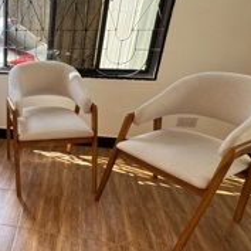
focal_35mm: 35
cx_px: -14
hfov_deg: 39.9
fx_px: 287
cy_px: 144
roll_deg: +2.2
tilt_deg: -26.7
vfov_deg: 47.1
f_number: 2.2
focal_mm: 2.22
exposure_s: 1/99
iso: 80
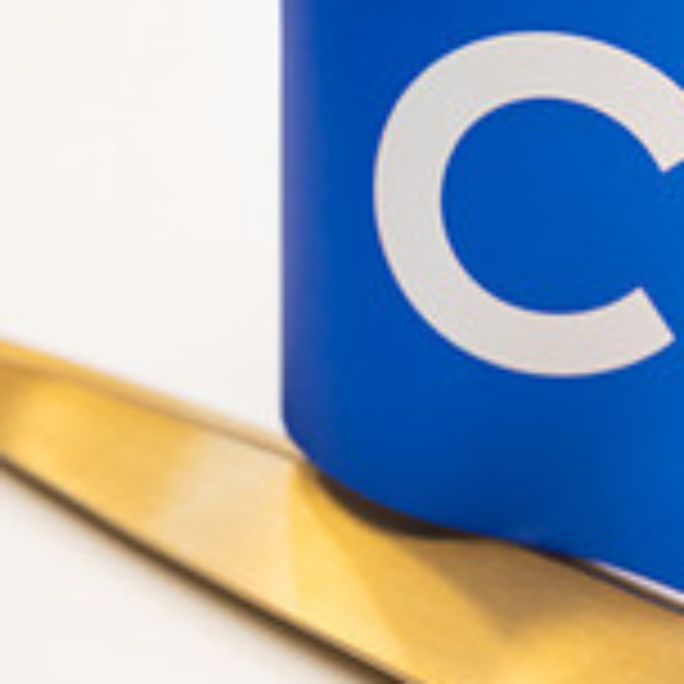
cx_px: 795
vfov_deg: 14.2
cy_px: 313
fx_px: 2750
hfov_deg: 13.8
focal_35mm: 123
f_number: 3.2
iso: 400
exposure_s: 1/200
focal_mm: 36
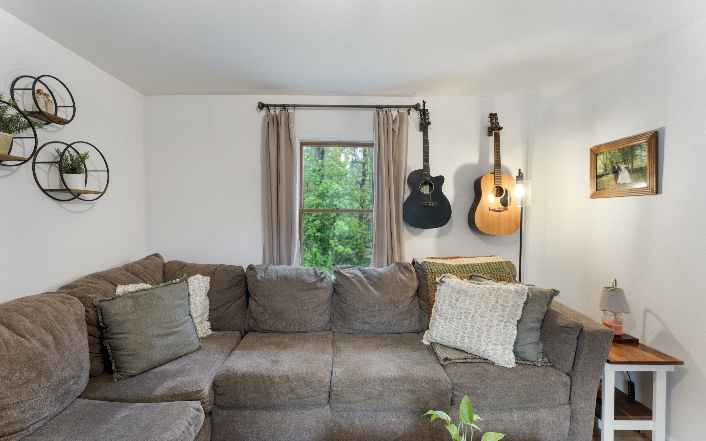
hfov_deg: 101.4
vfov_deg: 74.8
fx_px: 289
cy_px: 225
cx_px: 338
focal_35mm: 15
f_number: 8
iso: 800
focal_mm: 14
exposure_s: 1/1.67
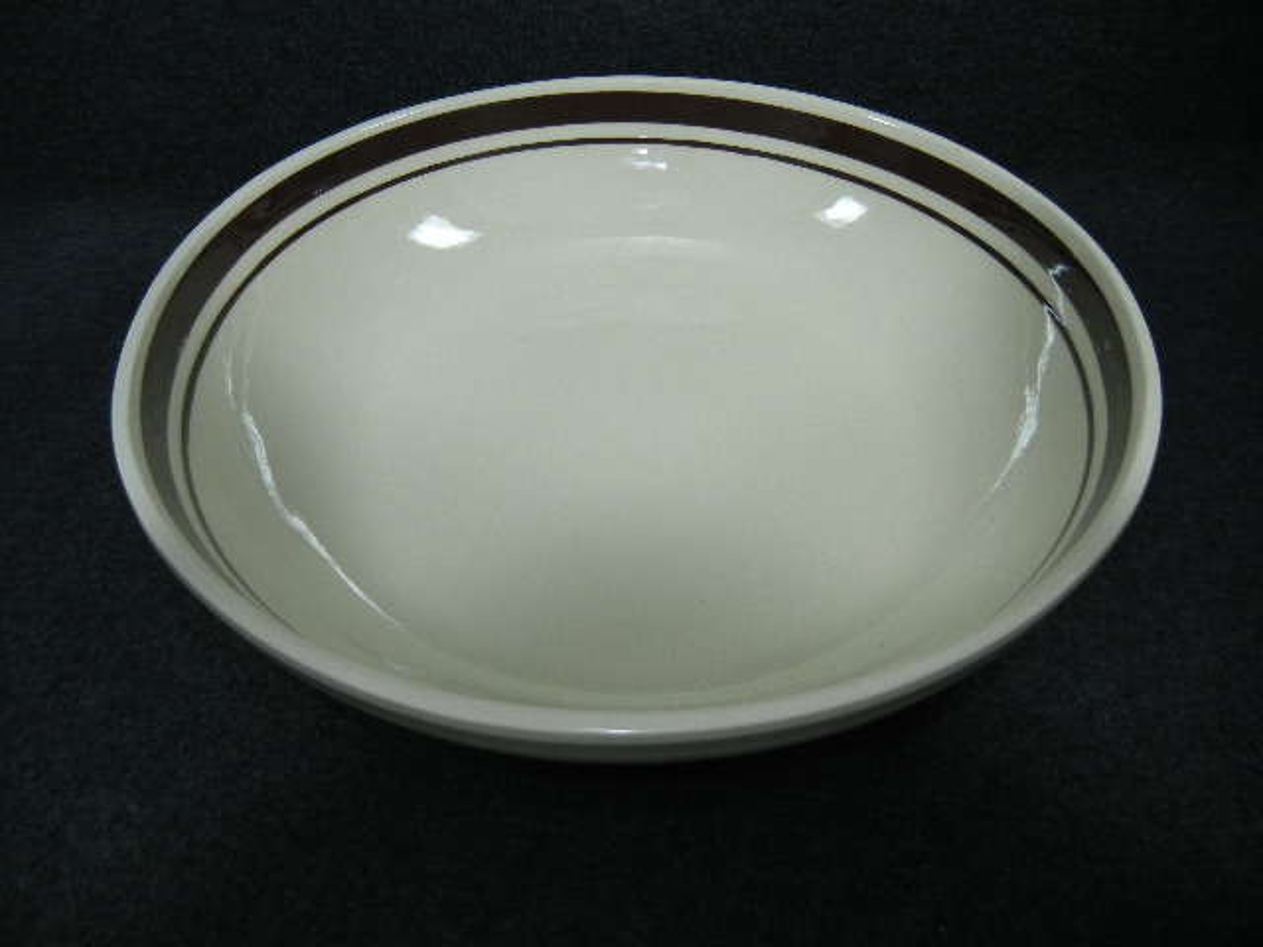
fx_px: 1095
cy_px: 474
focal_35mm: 30
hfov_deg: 60.0
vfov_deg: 46.8
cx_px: 632
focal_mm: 5.4
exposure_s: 1/44.2
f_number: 3.5
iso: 160
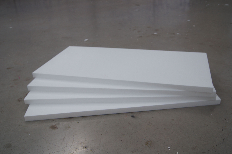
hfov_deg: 53.2
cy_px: 77
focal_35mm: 36
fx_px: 232
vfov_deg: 36.8
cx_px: 116
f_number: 4
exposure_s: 1/40
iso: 160
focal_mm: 24
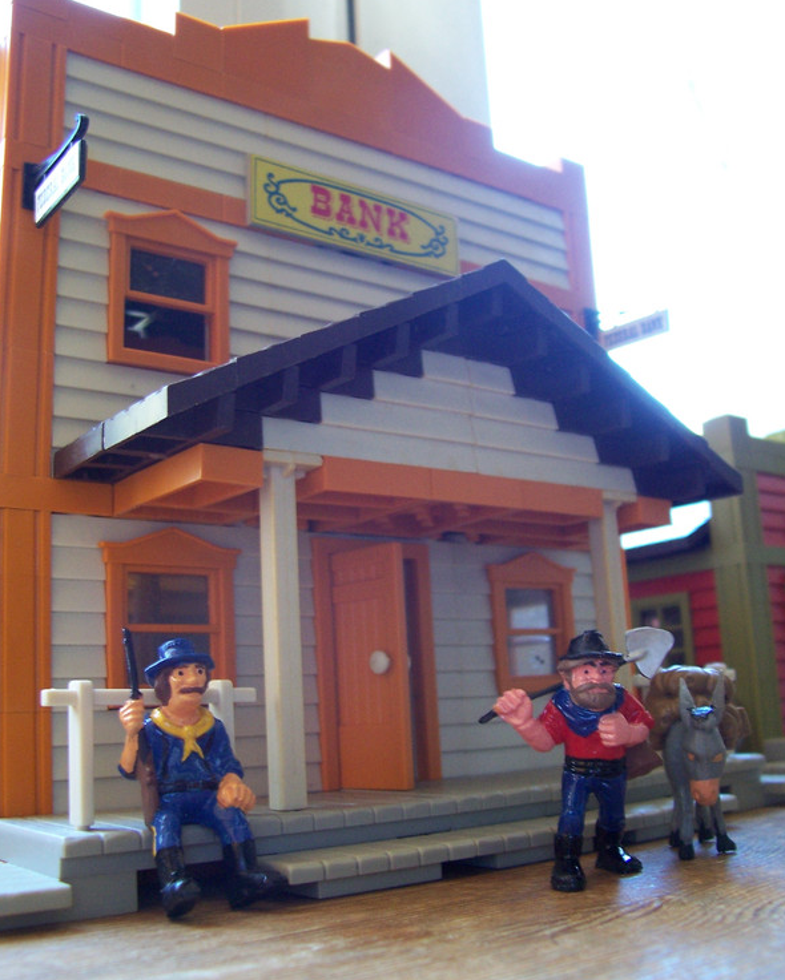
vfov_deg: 50.3
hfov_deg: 41.2
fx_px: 1045
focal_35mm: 36
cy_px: 505
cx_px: 391
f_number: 2.7
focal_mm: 5.6
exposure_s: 1/15
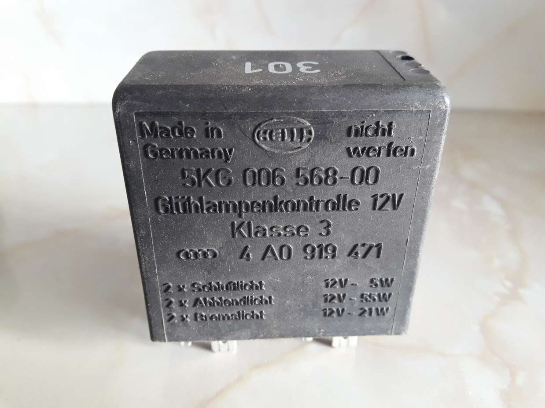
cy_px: 204
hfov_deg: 63.5
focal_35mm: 28
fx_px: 441
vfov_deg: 49.7
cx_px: 272
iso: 160
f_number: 1.9
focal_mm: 3.7
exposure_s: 1/33
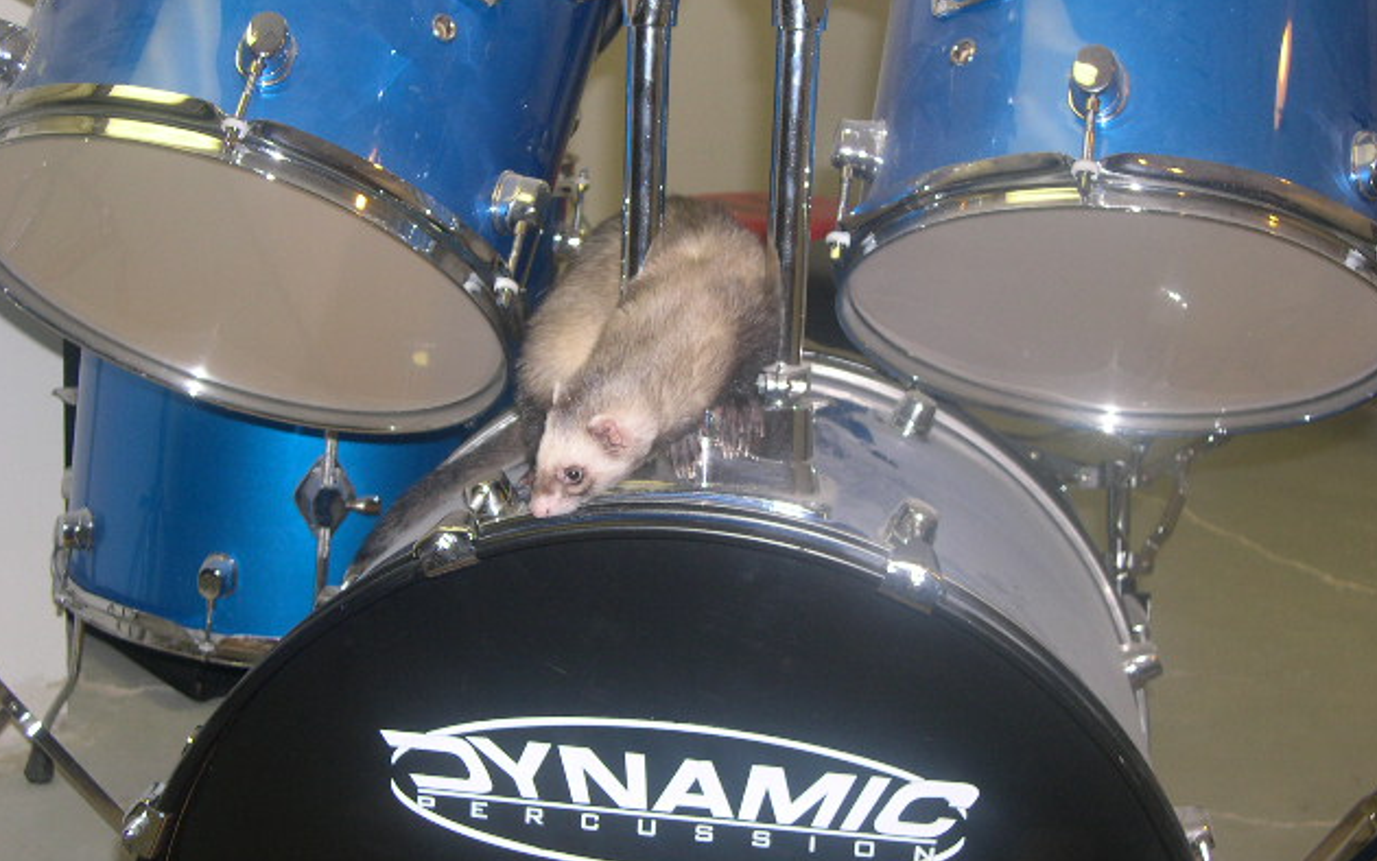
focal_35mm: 56
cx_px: 688
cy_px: 376
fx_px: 2102
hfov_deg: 36.3
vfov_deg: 23.1
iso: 100
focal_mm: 11.1
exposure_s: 1/60
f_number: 3.2
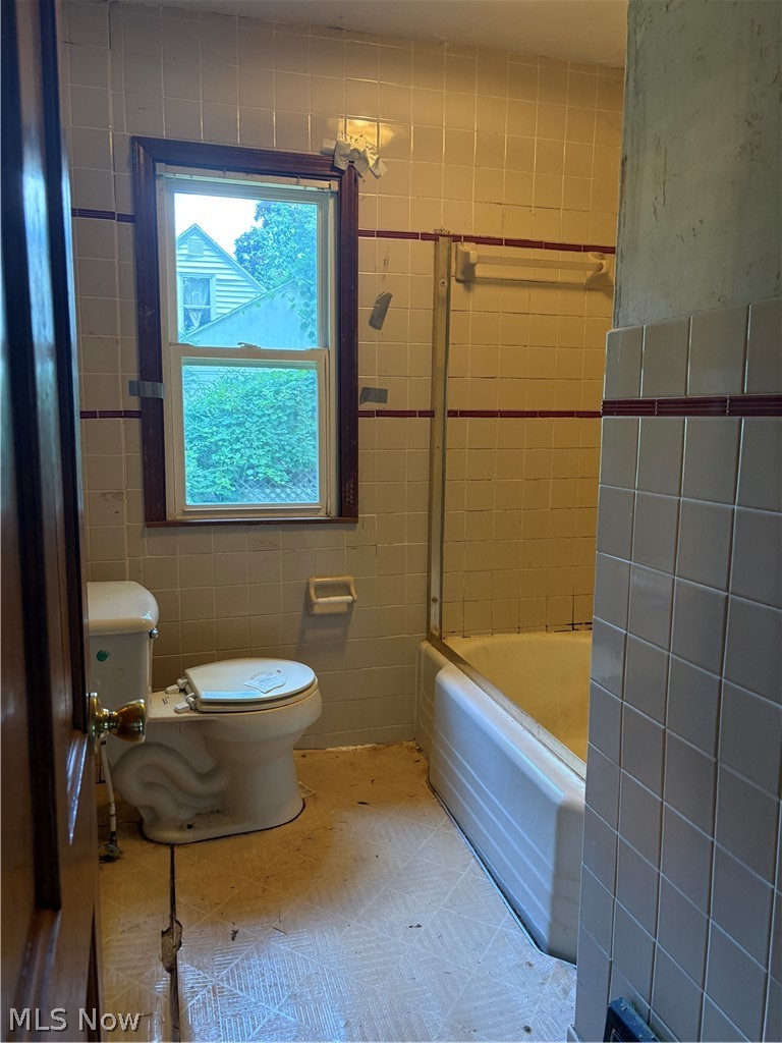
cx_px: 391
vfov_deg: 67.3
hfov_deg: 53.1
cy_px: 522
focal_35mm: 26
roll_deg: -1.6
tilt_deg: -7.8
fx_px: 783
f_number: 1.6
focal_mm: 5.96
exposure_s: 1/60
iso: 160
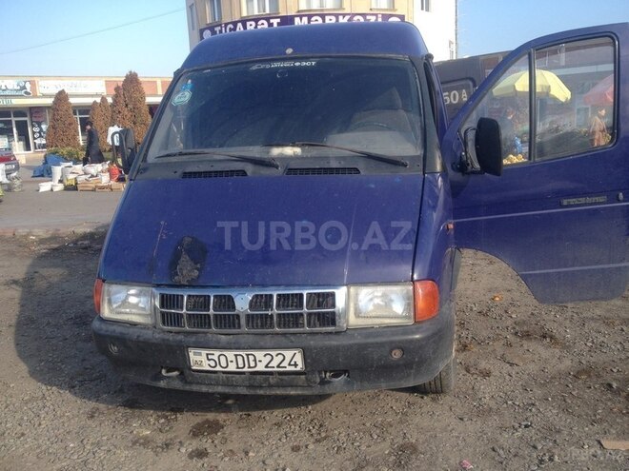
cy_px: 236
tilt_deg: -16.7
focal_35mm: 35
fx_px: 636
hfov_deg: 52.6
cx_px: 314
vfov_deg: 40.7
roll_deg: +2.6
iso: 50
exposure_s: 1/649
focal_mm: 4.28
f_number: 2.4
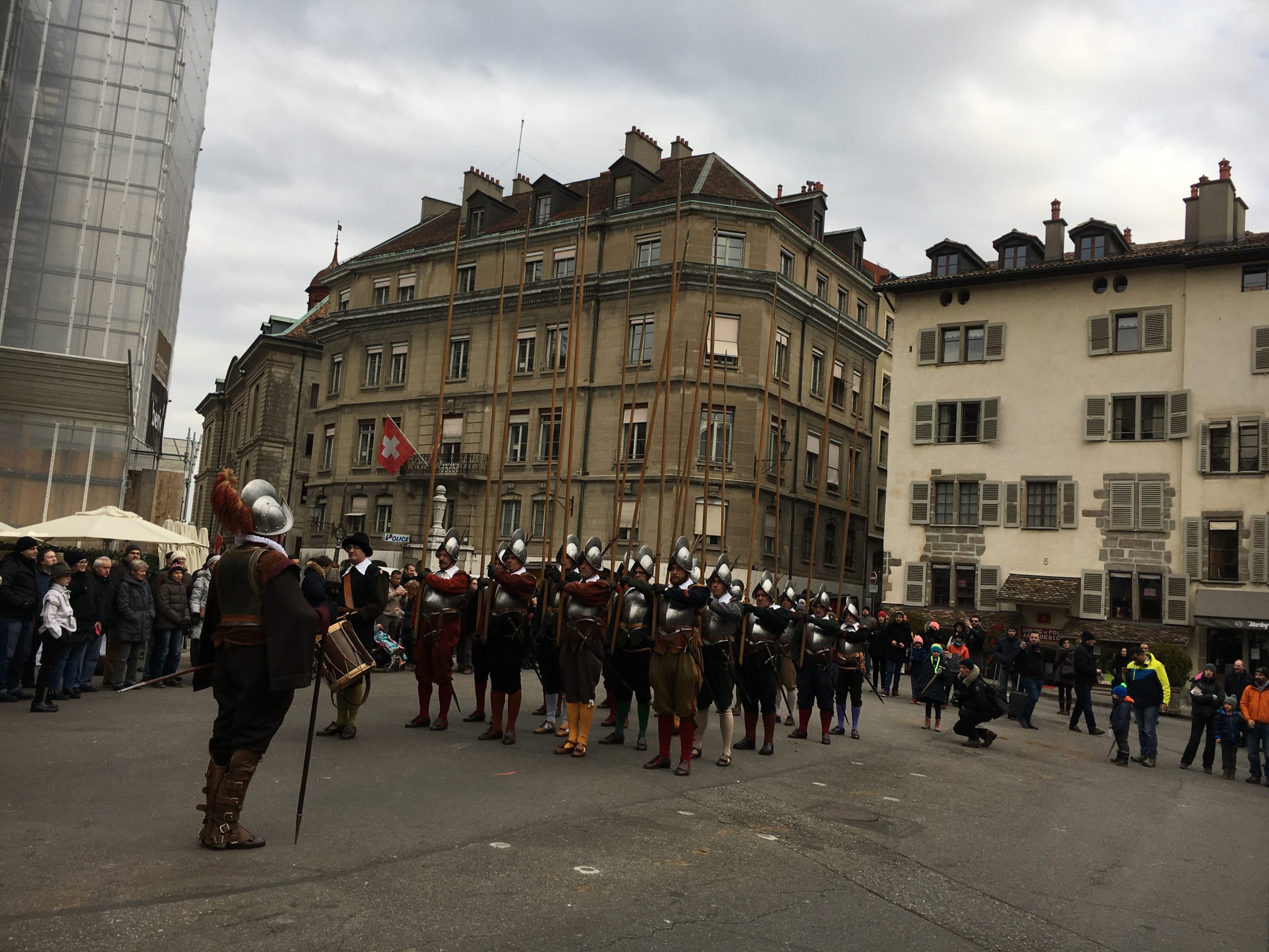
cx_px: 634
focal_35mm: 29
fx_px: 1063
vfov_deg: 48.2
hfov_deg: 61.7
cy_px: 476
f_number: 2.2
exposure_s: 1/472
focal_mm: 4.15
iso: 25
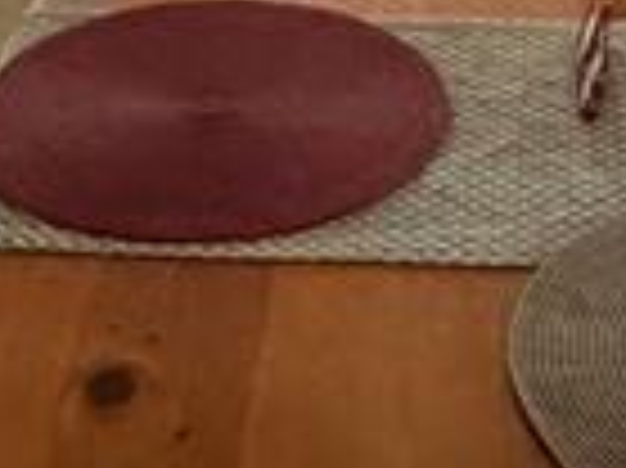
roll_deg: +1.2
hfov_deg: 19.1
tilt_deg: -4.8
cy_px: -684
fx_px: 1861
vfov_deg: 11.6
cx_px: 311
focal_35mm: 103
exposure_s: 1/60
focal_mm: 2.22
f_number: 2.2
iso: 1000
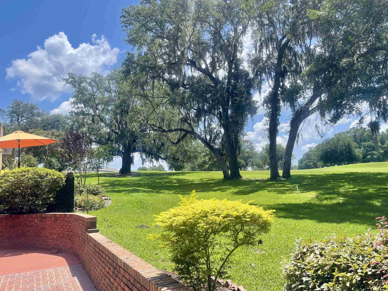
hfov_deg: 65.3
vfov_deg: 51.3
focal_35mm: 27
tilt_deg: +7.3
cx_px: 197
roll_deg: +2.4
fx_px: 303
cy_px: 142
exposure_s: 1/2288
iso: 32
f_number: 1.6
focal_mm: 5.1
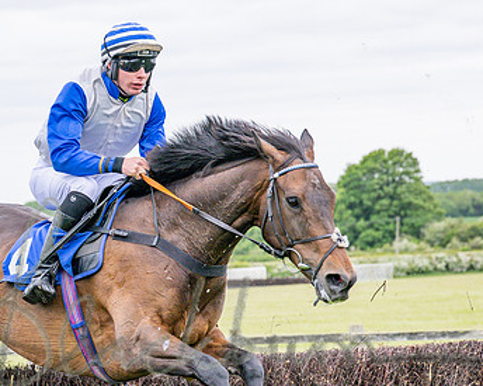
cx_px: 126
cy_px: 260
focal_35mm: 169
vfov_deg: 9.1
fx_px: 2415
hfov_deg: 11.4
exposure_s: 1/2000
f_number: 4
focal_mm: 70
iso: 400
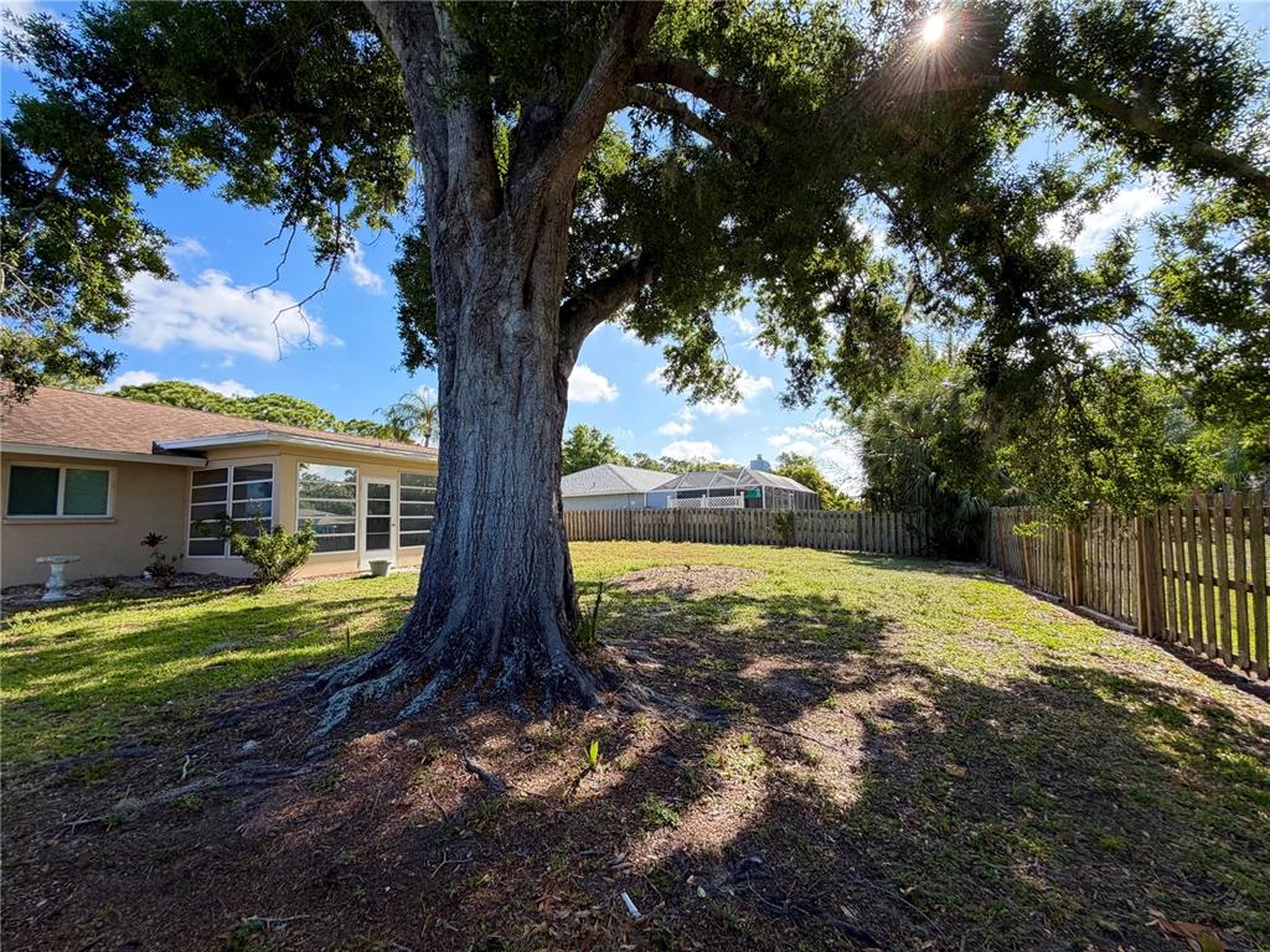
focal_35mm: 14
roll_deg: +0.9
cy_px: 476
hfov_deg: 102.1
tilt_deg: +3.9
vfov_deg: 85.7
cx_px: 635
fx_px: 514
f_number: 2.2
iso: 50
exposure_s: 1/502
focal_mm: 2.22
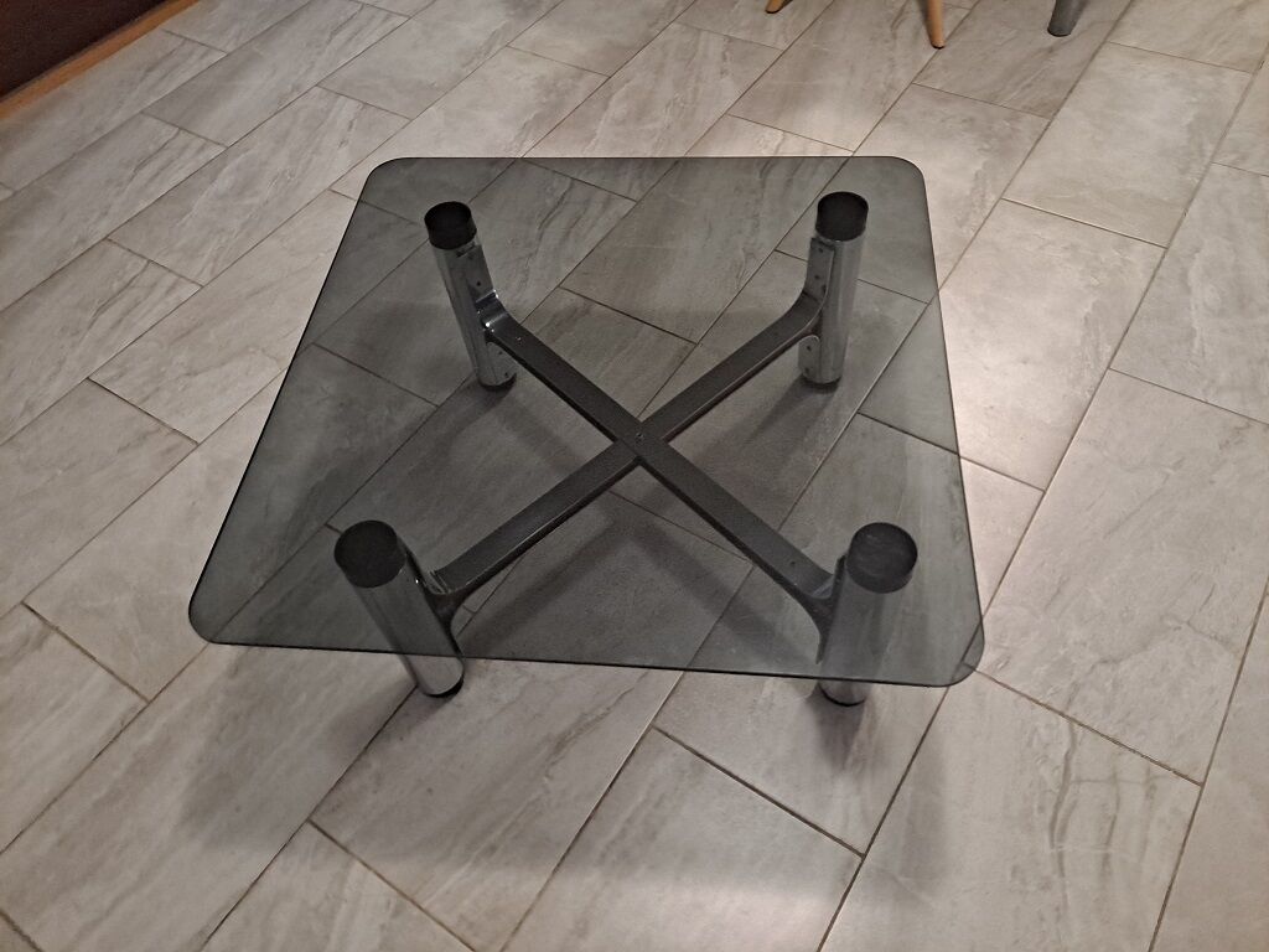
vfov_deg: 54.9
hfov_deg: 69.4
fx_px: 916
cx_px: 634
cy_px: 476
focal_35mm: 25
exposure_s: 1/24
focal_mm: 4.6
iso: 500
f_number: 2
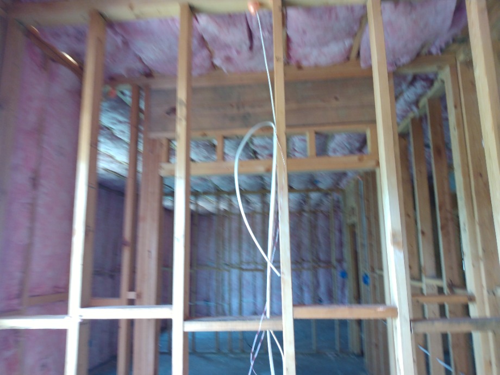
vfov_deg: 66.0
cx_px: 250
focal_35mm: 20
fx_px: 289
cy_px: 188
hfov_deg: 81.7
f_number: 2
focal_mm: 3.54
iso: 197
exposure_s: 1/30
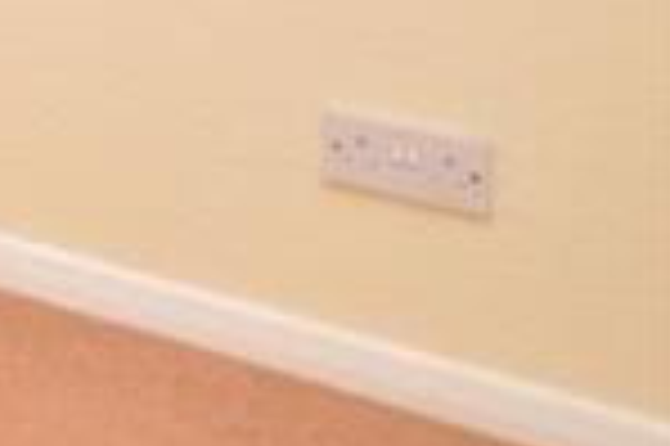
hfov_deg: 17.1
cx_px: -796
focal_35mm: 66
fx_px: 1227
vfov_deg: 15.8
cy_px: -466
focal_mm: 10
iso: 320
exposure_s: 1/25
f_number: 9
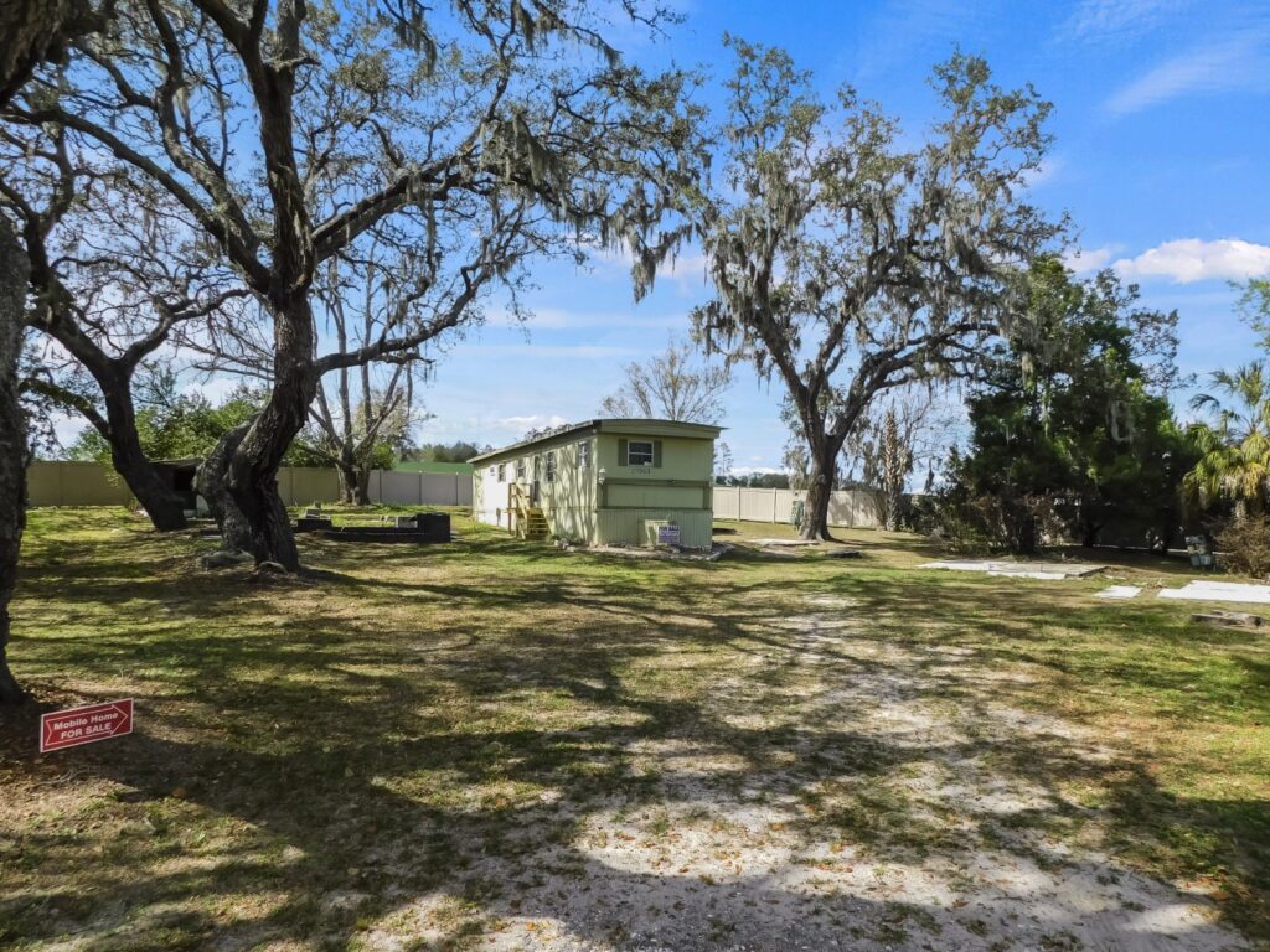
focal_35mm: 23
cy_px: 476
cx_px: 635
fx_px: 844
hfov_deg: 73.9
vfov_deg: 58.9
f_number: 3
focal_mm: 4
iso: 125
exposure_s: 1/800
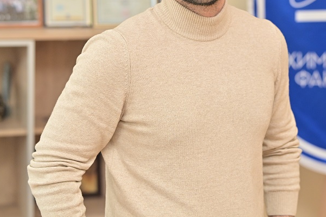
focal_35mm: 103
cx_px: 203
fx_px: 933
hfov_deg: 19.8
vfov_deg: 13.2
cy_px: 34
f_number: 2.8
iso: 640
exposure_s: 1/200
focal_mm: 60
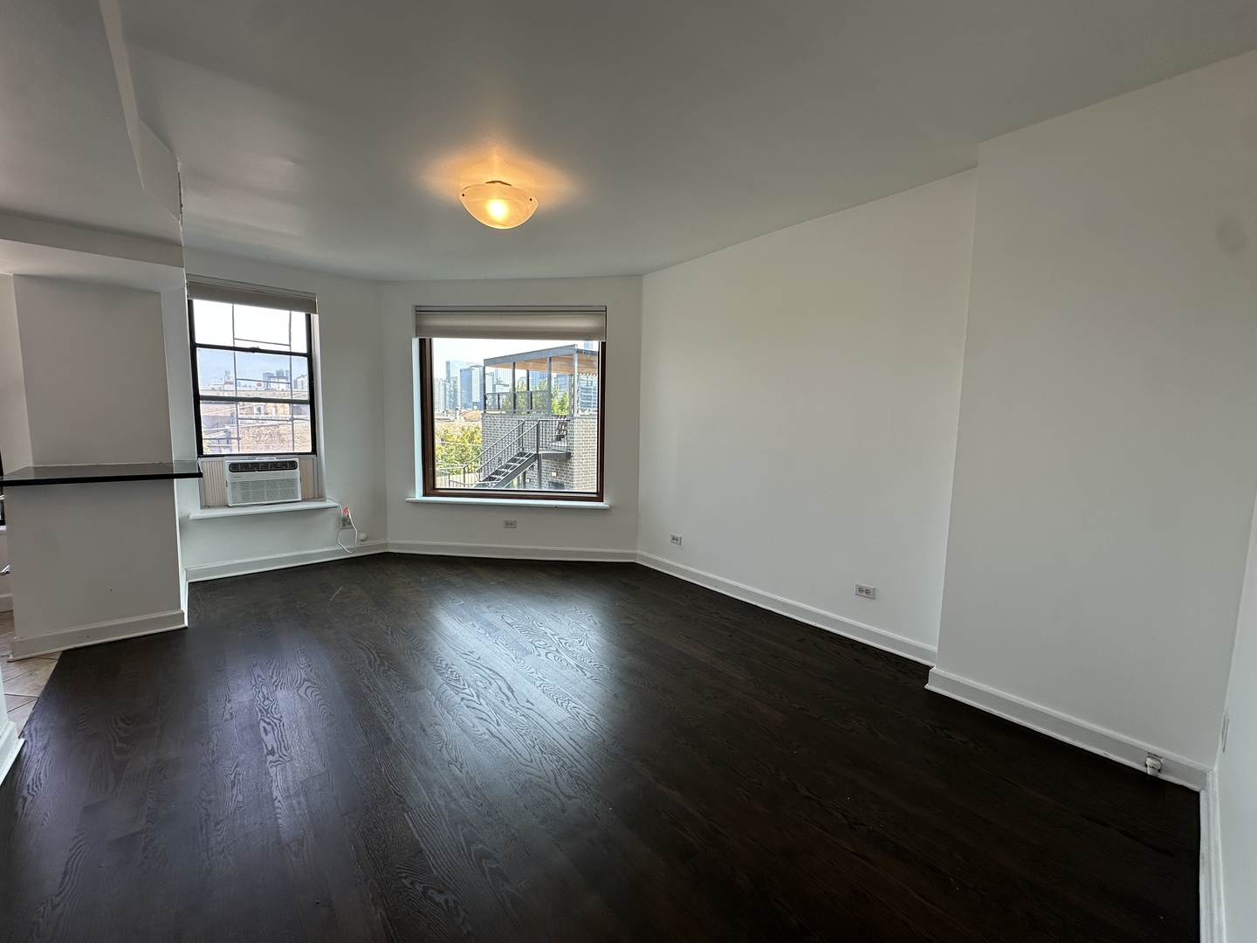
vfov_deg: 85.7
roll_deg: -0.6
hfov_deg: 102.1
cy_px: 472
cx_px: 628
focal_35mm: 14
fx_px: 508
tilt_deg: -5.6
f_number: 2.2
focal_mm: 2.22
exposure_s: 1/132
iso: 40
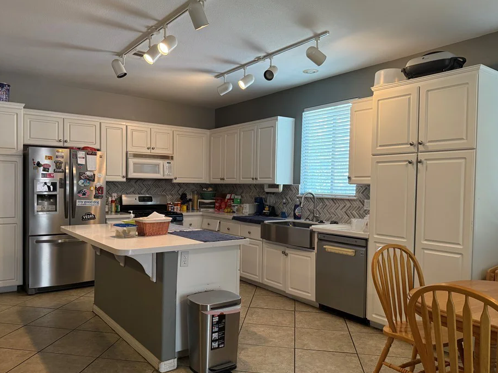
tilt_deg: -1.1
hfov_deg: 65.2
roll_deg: -1.0
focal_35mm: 27
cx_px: 226
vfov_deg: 51.4
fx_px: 389
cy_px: 192
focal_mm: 6.76
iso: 320
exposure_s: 1/120
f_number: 1.78
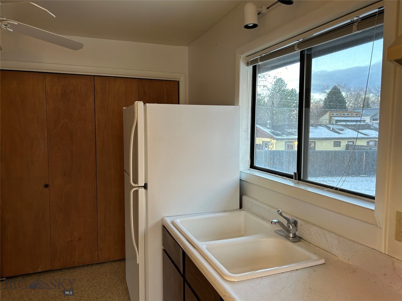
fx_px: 302
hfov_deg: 67.3
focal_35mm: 26
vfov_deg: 53.1
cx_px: 201
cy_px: 150
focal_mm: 5.7
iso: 100
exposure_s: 1/60
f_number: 1.5
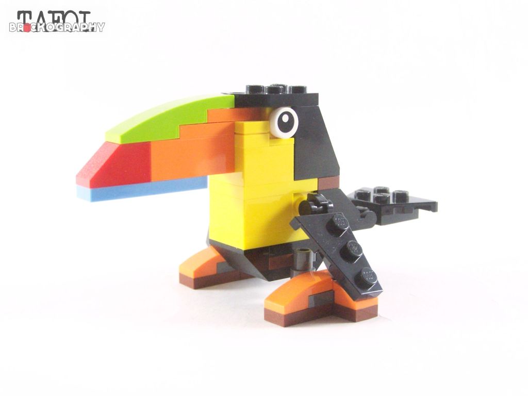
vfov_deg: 24.8
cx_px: 264
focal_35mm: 59
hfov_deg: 32.7
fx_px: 900
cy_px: 198
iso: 400
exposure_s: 1/60
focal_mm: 9.8
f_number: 4
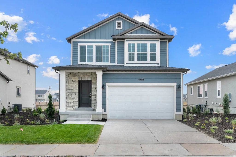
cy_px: 78
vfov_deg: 43.5
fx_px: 197
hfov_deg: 62.0
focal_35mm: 30
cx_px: 118
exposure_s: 1/800
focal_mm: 30
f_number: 8
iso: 320
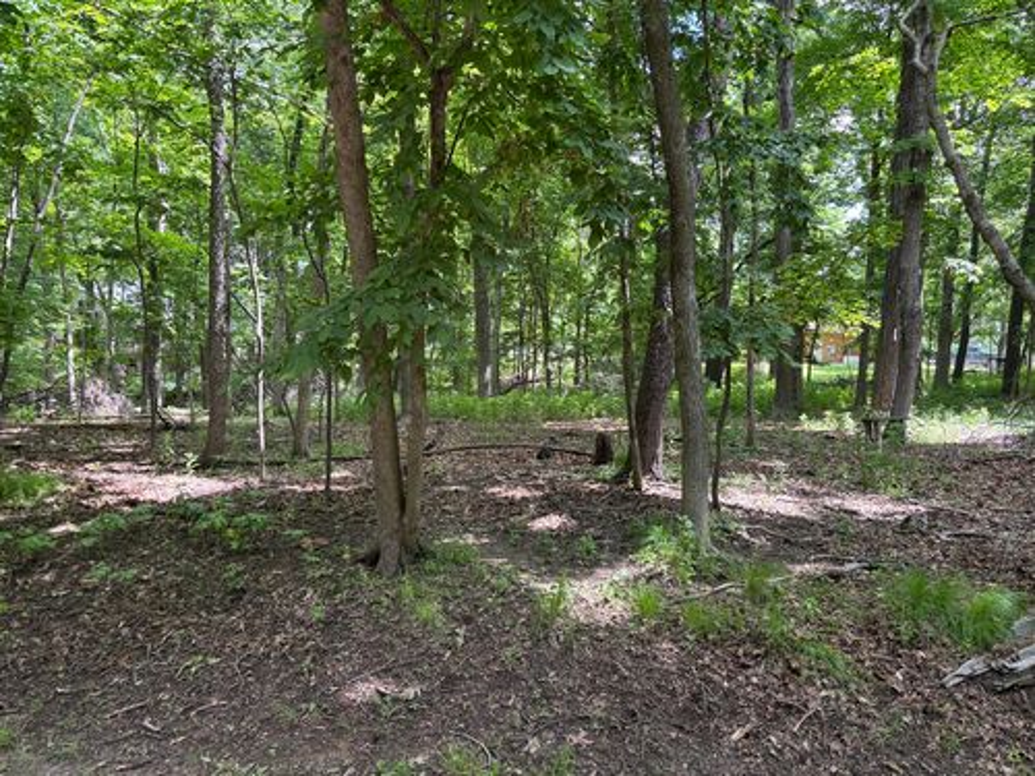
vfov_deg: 53.1
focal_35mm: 26
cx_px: 518
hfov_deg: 67.3
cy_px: 388
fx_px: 777
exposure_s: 1/121
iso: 40
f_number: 1.6
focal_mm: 5.96
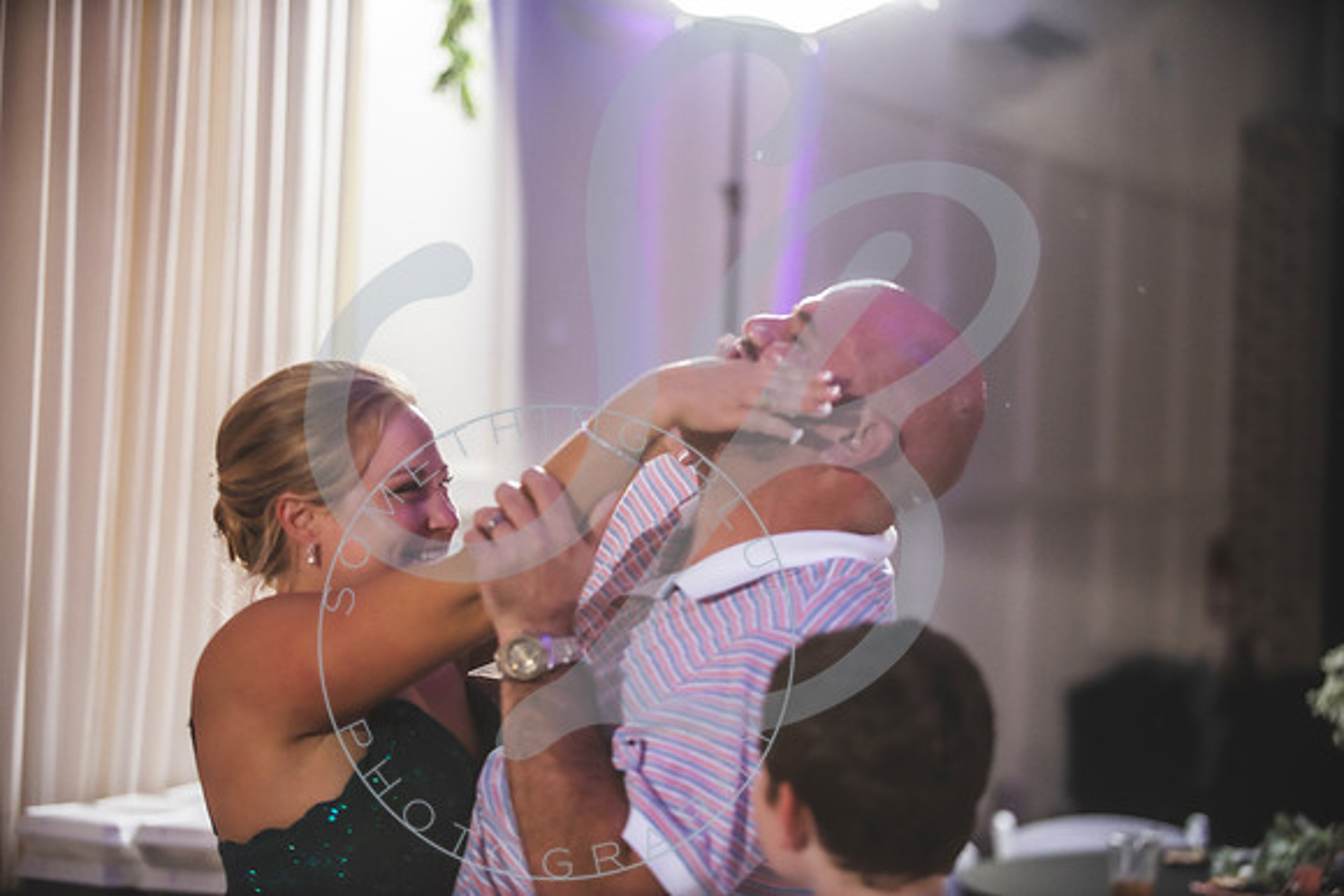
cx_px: 672
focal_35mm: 98
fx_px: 3659
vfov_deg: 14.0
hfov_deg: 20.8
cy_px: 448
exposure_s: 1/200
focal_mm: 98
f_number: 2.8
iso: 1600
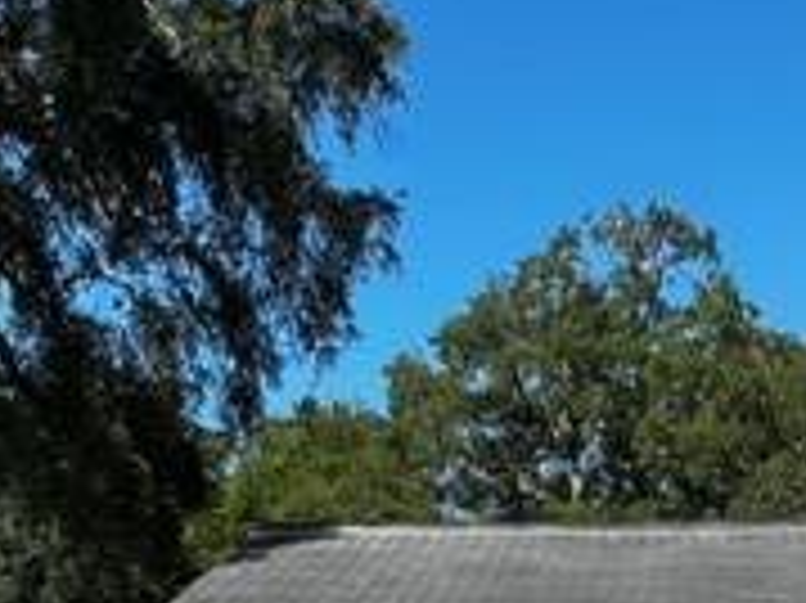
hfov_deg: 22.0
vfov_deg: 15.1
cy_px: 1048
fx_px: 2001
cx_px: 788
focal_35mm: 86
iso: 80
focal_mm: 6.86
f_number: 1.78
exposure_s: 1/3861
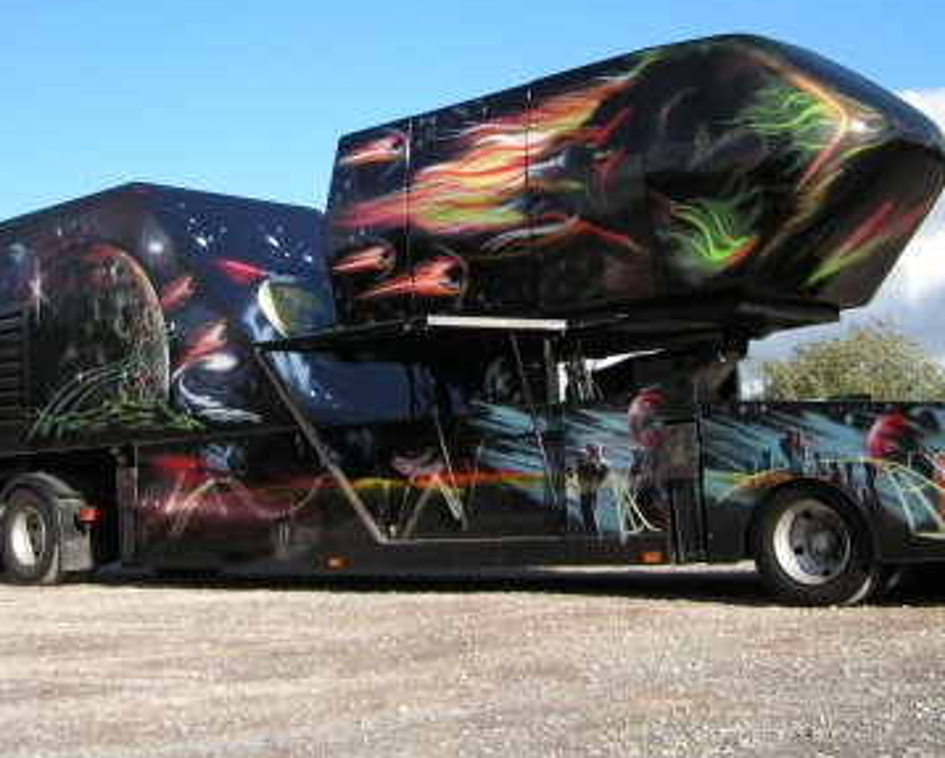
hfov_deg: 35.3
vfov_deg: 28.5
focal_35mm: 53
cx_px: 417
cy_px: 256
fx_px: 1484
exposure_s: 1/800
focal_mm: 6.3
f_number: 2.8
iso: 50
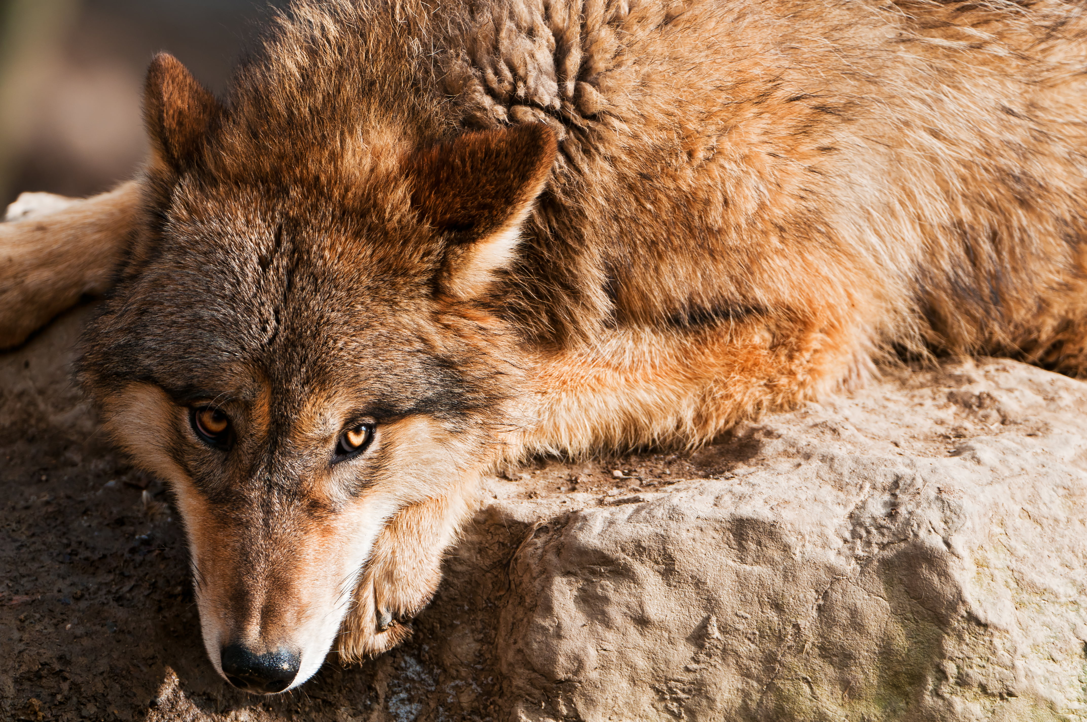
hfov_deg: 3.4
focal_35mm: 600
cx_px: 544
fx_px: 18094
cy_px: 361
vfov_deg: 2.3
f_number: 4.5
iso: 160
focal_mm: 400
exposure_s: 1/640
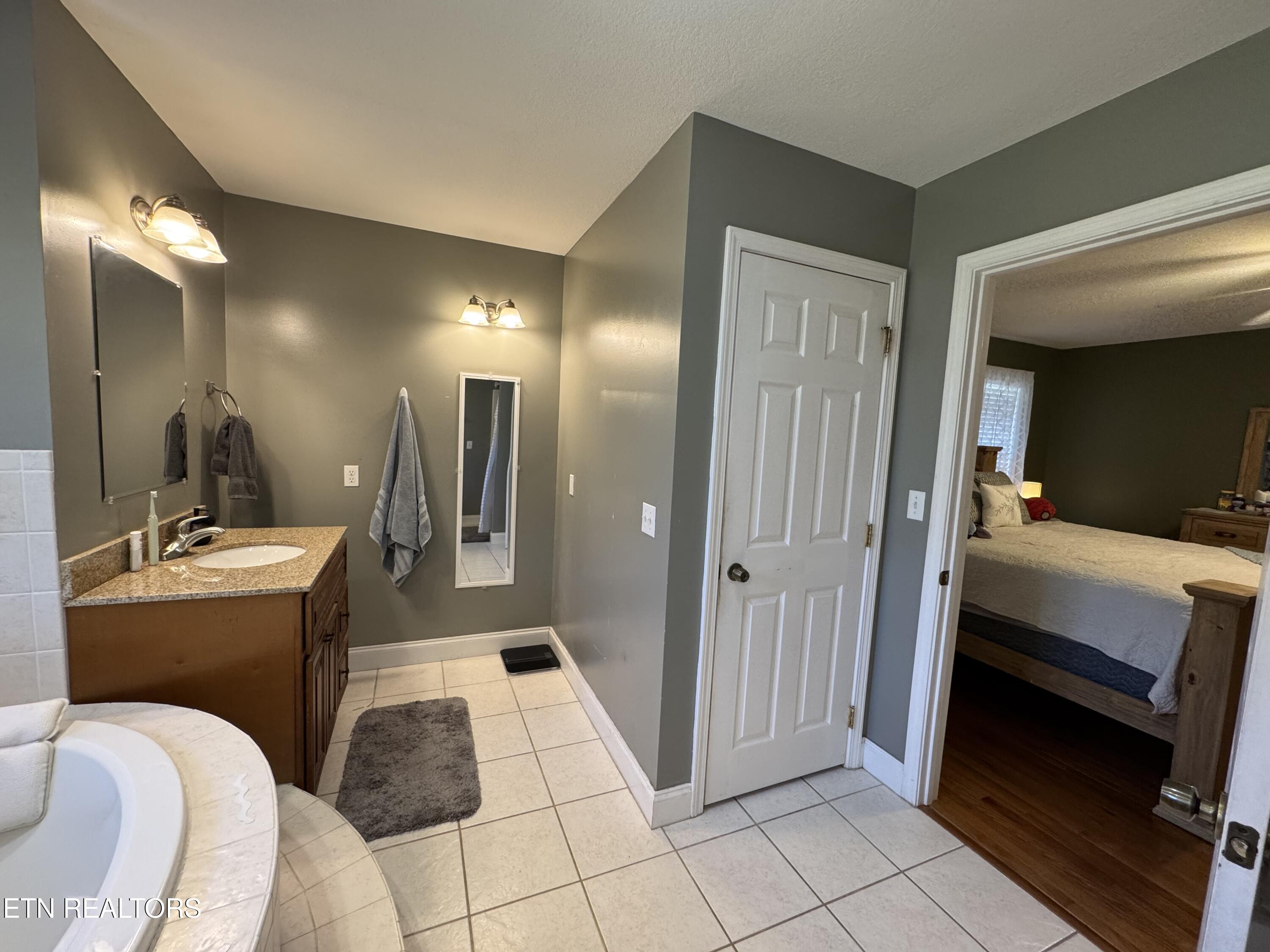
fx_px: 514
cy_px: 476
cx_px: 635
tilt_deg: -6.5
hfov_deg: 102.1
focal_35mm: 14
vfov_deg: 85.7
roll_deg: -4.1
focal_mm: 2.22
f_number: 2.2
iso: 250
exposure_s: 1/120
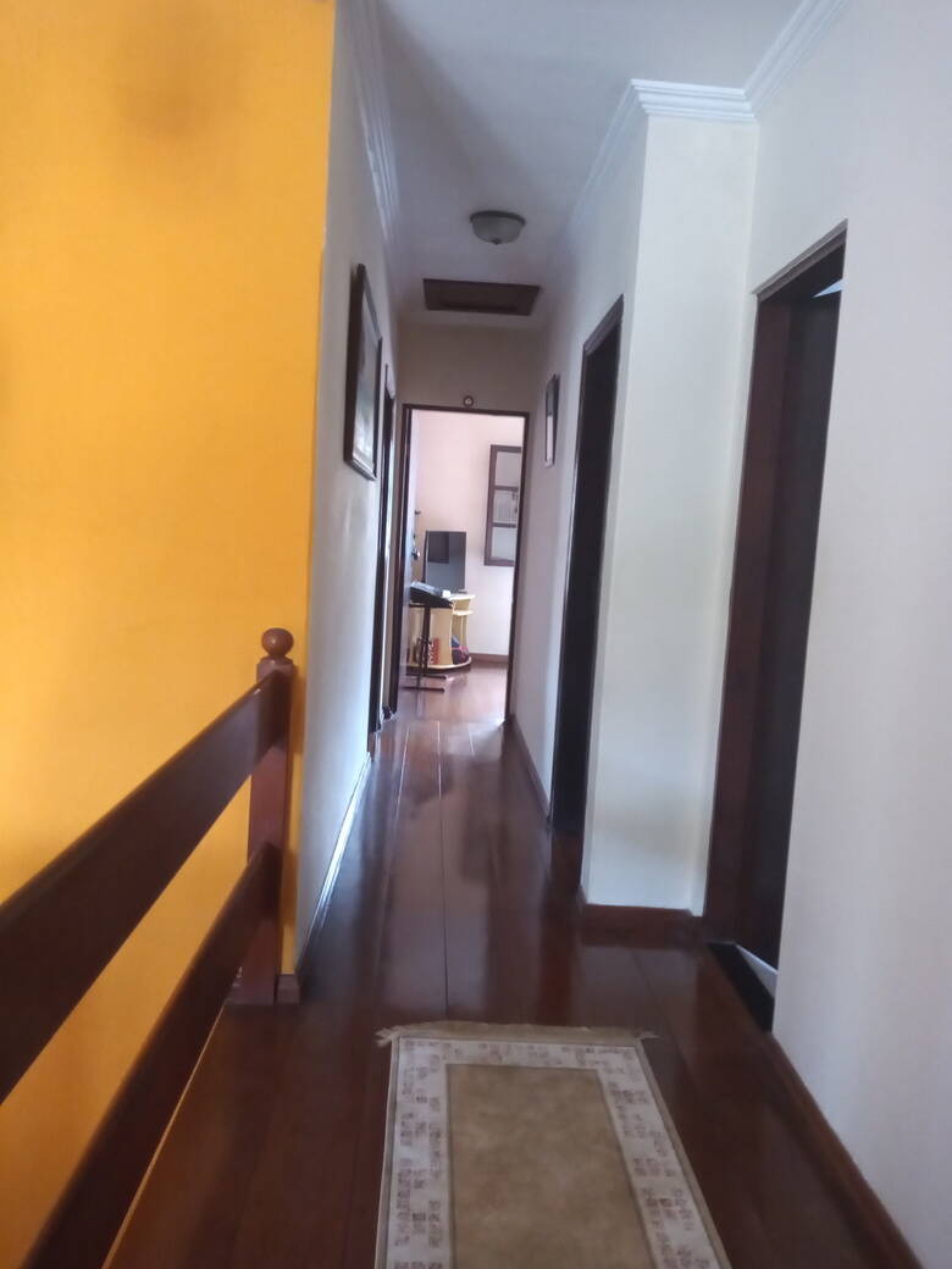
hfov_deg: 66.0
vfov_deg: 81.7
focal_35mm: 20
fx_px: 733
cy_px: 634
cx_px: 476
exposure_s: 1/25
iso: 770
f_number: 2
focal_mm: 3.54
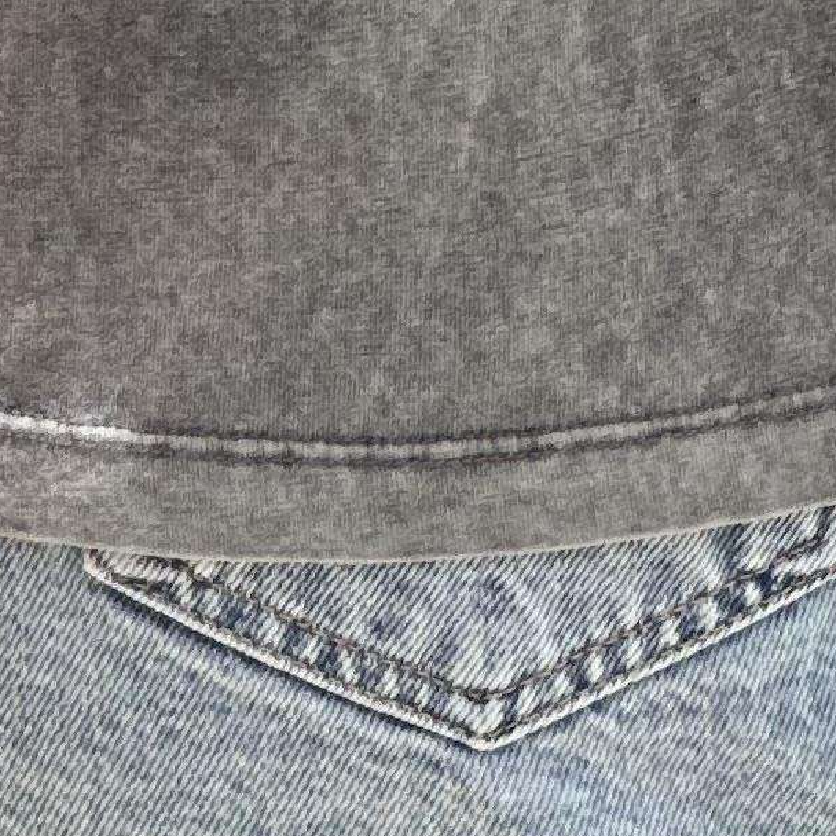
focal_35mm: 451
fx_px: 12323
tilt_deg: -5.6
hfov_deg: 3.9
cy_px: -1926
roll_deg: -1.5
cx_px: 114
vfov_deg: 3.8
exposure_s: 1/552
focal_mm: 9
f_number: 2.8
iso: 32
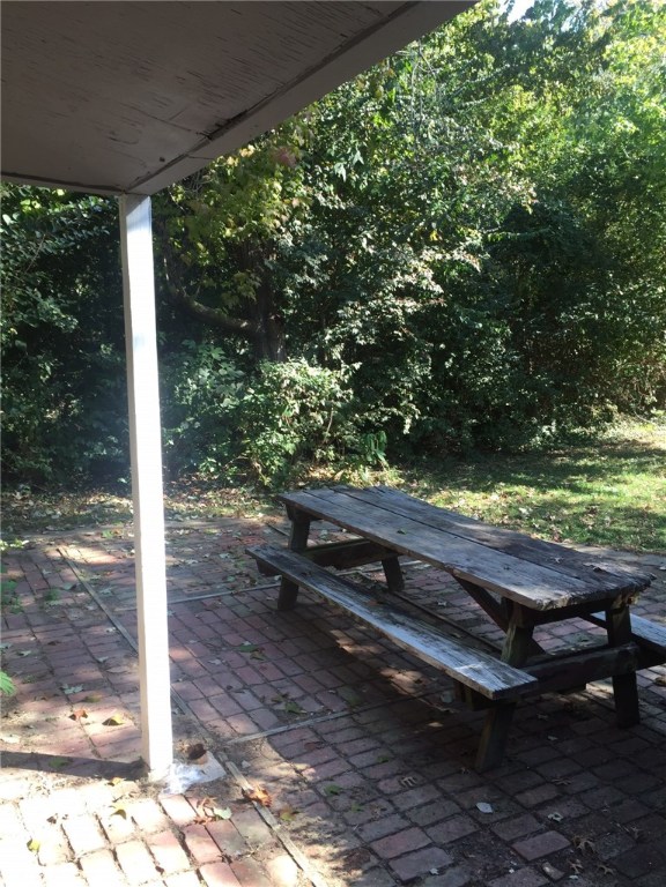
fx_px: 744
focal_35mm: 29
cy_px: 444
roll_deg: +0.5
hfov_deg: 48.2
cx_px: 333
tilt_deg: -6.7
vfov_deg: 61.7
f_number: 2.2
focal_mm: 4.15
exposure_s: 1/141
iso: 32
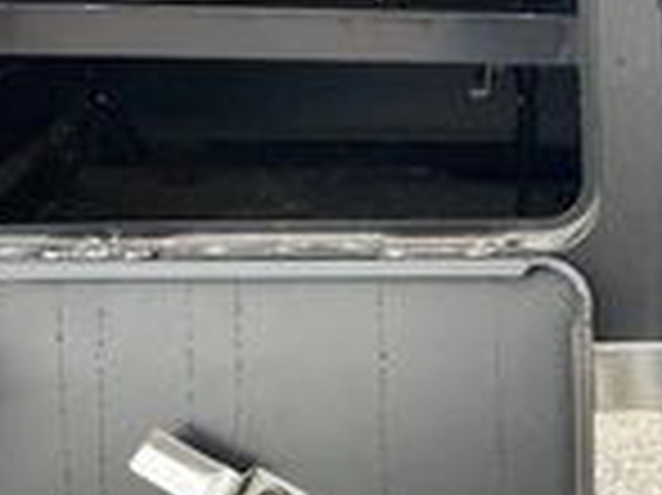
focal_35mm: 79
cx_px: 662
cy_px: 333
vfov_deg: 18.6
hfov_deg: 23.7
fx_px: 1510
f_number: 1.8
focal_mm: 3
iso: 64
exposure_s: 1/108
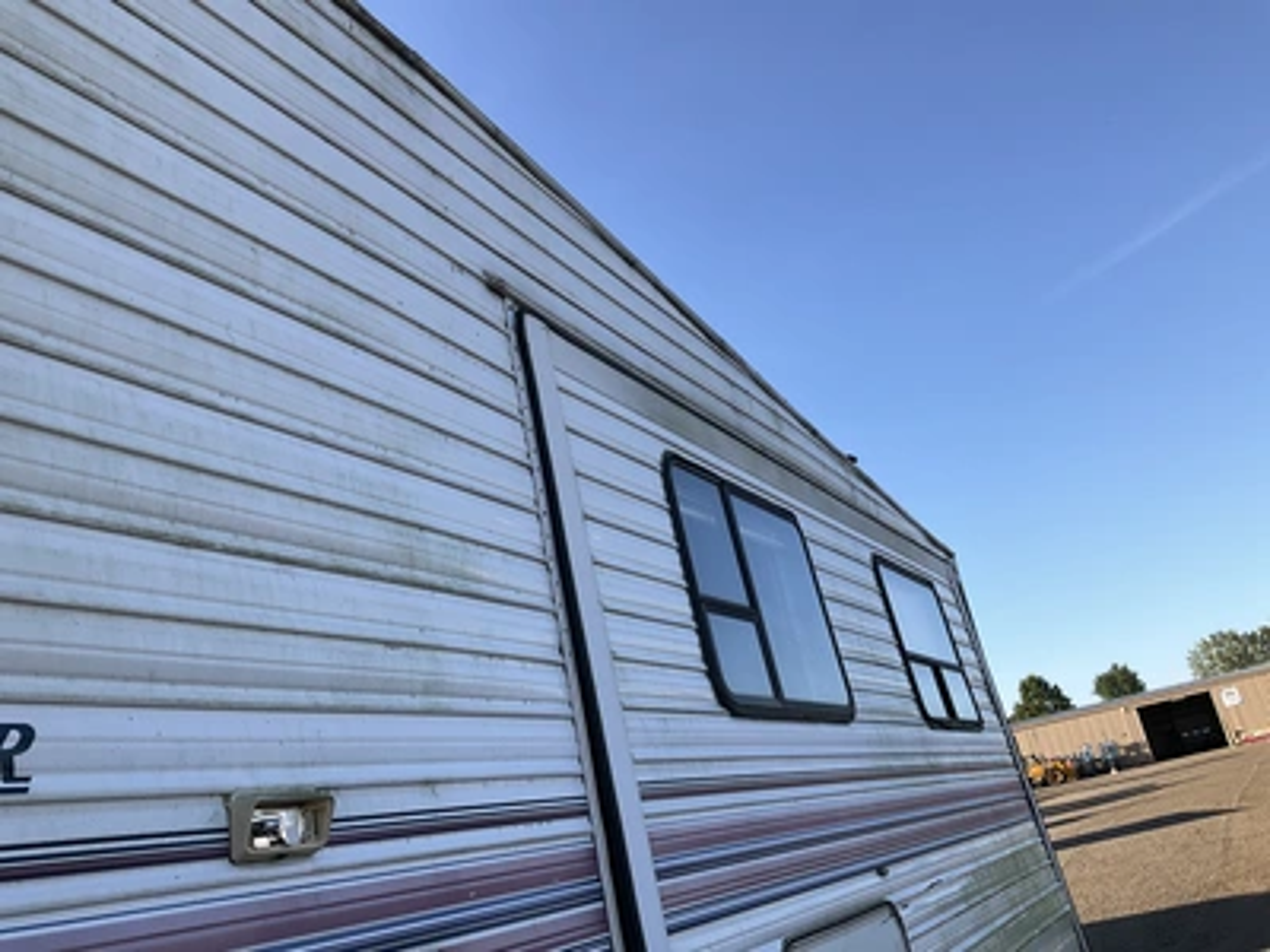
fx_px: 1064
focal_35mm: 29
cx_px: 635
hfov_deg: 61.7
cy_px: 476
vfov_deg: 48.2
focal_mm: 3
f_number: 1.8
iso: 25
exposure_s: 1/912
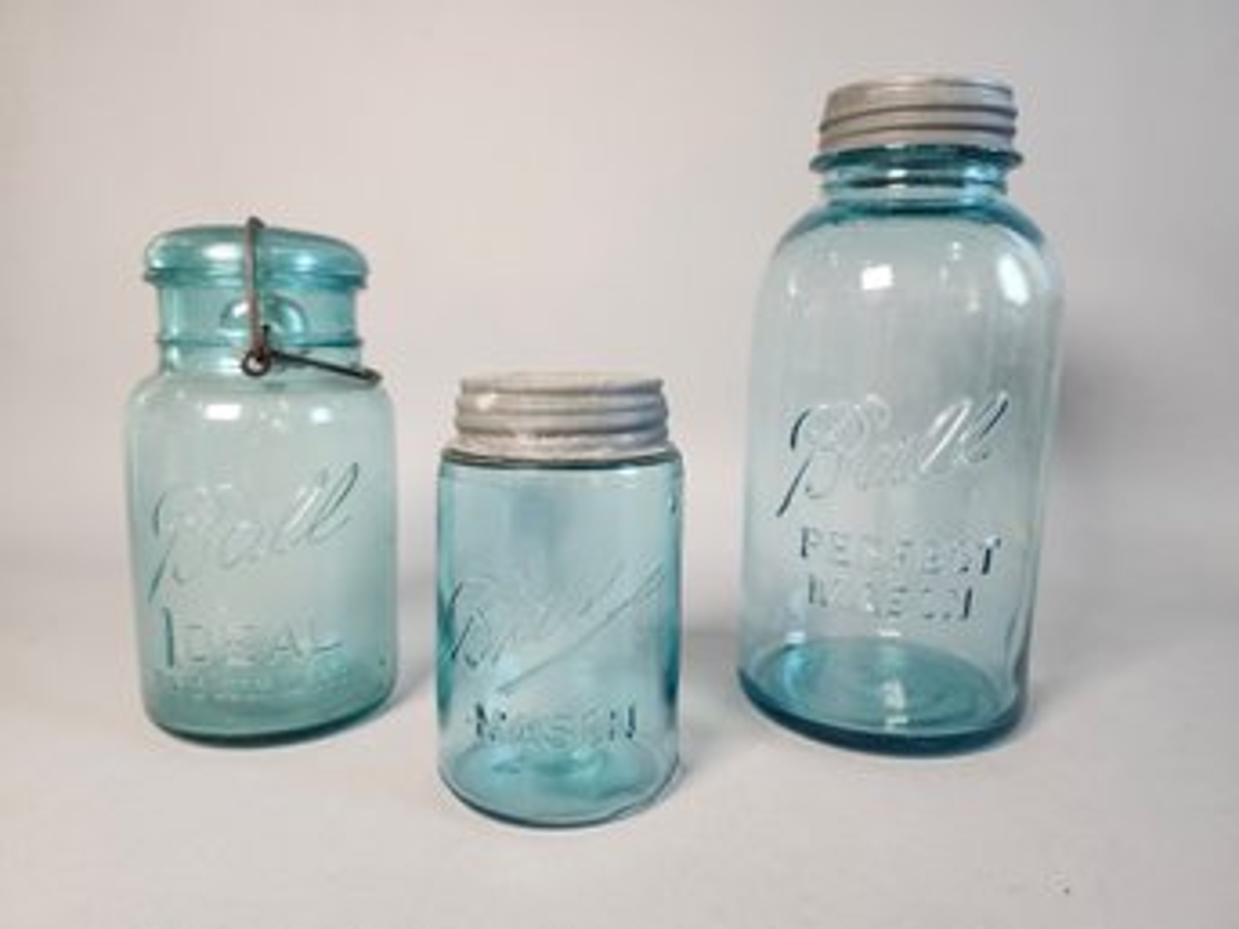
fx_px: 823
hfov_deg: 73.9
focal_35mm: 23
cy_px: 464
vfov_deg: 58.8
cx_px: 620
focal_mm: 5.54
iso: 200
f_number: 1.8
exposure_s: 1/120
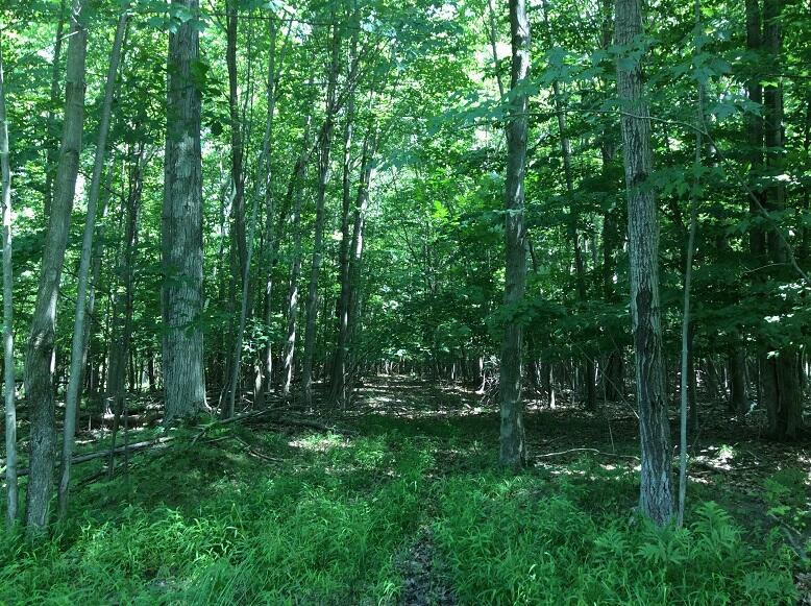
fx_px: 772
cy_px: 303
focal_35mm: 33
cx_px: 406
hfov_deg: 55.4
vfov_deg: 42.8
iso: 40
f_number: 2.4
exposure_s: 1/30
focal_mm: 3.3
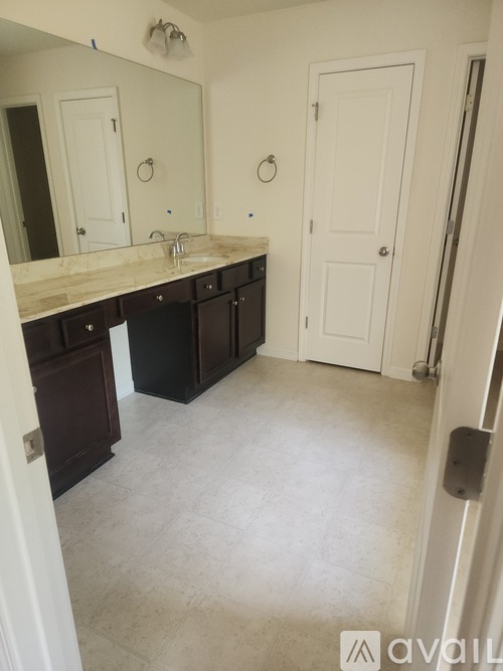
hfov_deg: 58.9
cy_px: 336
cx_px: 252
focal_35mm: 23
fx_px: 446
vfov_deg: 73.9
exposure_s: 1/120
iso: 250
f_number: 1.8
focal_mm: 6.4
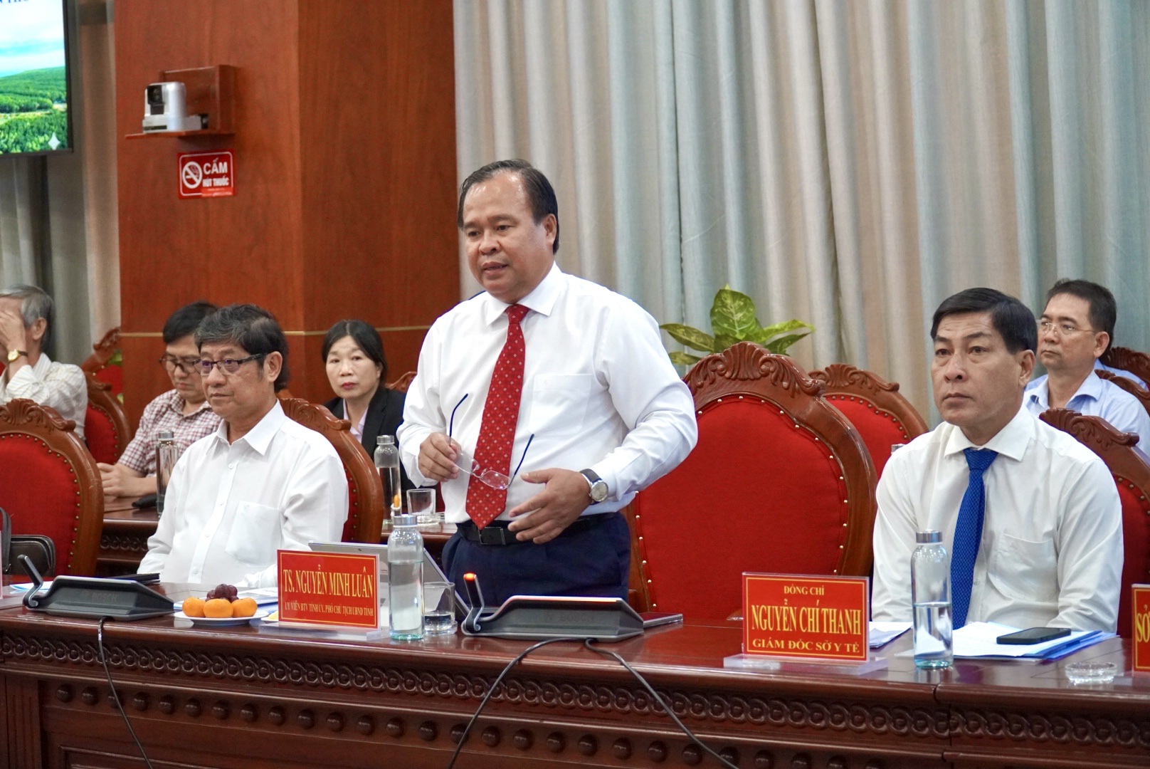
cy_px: 384
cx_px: 575
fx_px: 2637
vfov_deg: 16.6
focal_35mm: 82
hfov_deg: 24.6
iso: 3200
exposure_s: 1/160
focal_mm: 55
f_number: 4
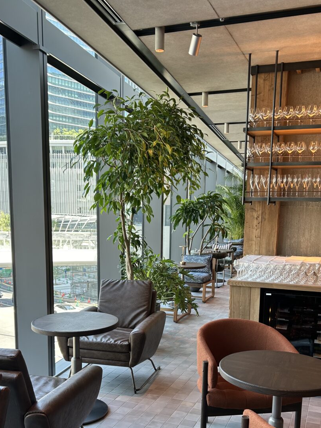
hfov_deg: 38.7
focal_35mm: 37
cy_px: 285
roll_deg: -1.3
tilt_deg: -9.5
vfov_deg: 49.3
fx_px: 457
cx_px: 163
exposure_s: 1/120
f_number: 1.5
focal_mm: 5.7
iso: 40
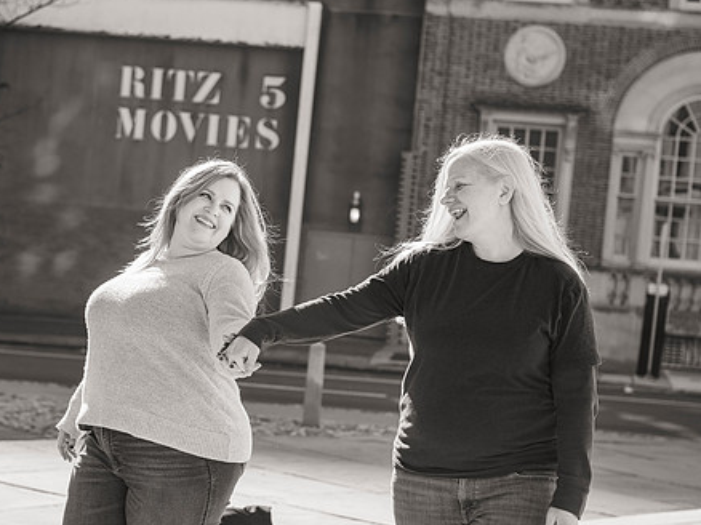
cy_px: 260
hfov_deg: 24.7
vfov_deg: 18.6
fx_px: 1599
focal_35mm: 79
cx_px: 261
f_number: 4
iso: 400
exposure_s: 1/2000
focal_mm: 62
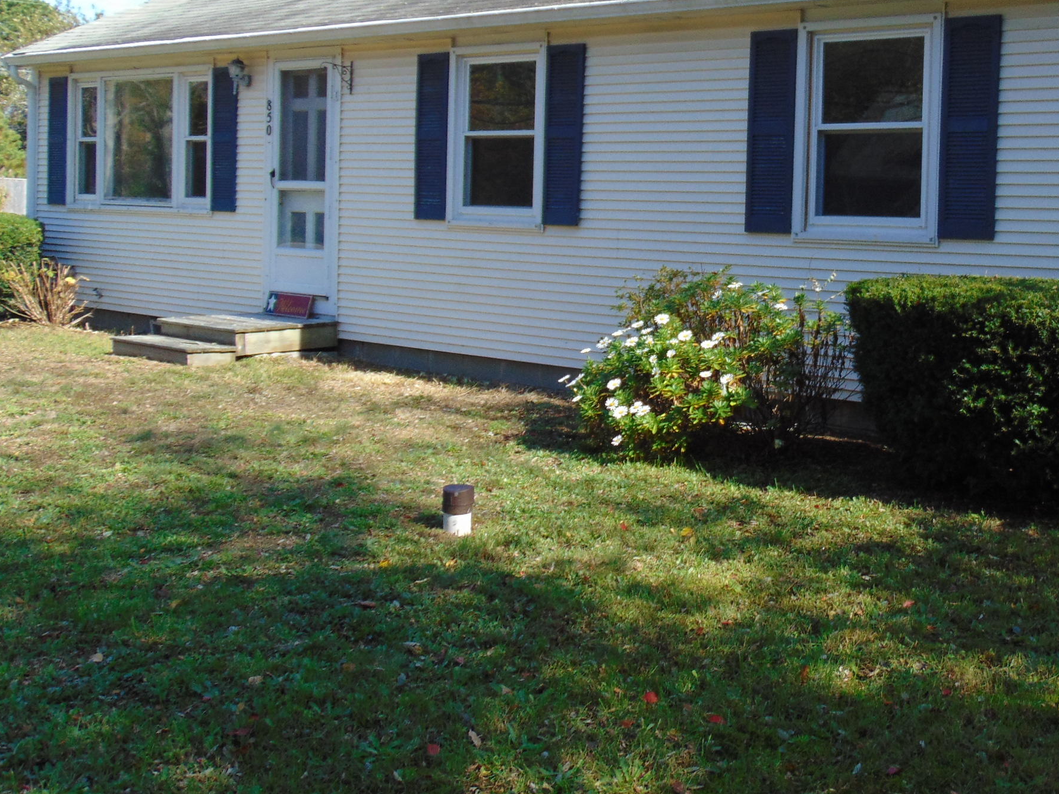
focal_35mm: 48
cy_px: 281
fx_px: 1469
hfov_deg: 38.9
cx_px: 753
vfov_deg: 30.1
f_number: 3.2
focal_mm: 5.8
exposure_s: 1/400
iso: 80
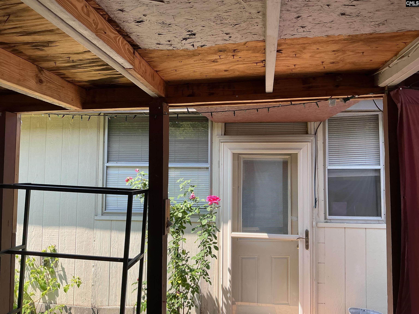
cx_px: 210
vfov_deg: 48.2
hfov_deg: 61.7
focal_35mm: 29
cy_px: 157
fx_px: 351
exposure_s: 1/295
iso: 25
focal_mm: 3
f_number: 1.8
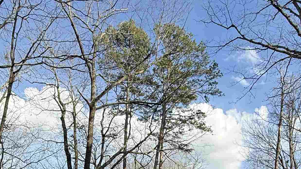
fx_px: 303
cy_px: 217
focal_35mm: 38
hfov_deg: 52.7
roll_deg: -1.7
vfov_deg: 26.6
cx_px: 140
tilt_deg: +8.7
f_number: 2.2
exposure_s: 1/1211
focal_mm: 2.22
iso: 50
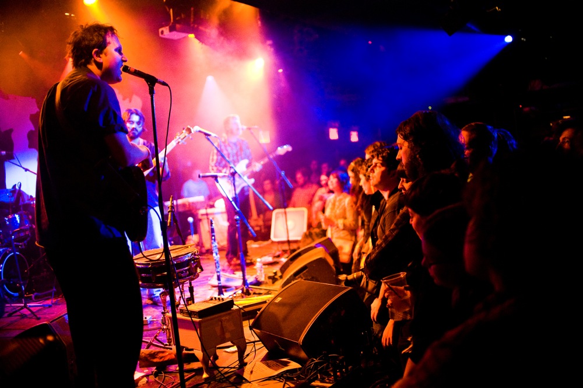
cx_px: 292
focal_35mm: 35
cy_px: 194
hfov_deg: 54.5
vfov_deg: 37.8
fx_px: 566
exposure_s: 1/60
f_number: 1.8
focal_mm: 35
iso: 5000
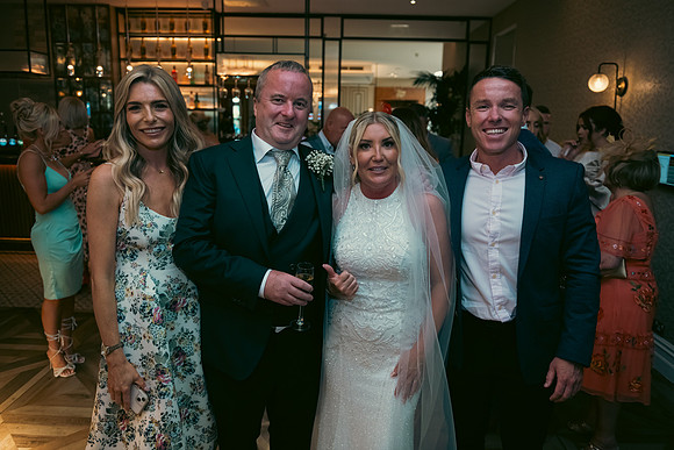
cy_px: 225
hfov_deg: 67.4
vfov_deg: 48.0
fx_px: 506
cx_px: 337
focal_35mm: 27
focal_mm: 27
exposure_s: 1/160
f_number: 3.5
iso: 800
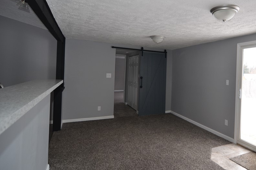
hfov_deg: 74.6
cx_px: 171
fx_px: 161
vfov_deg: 55.1
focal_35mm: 23
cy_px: 69
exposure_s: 1/160
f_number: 3.2
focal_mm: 11
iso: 200
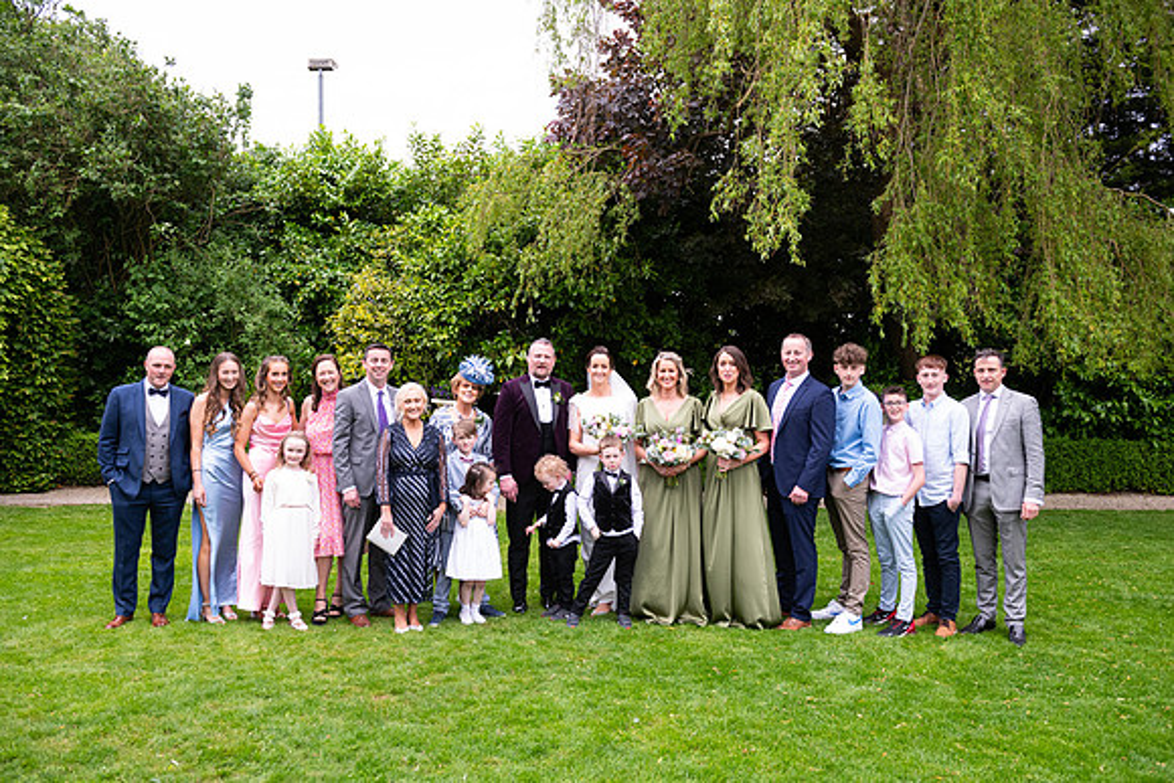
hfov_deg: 58.7
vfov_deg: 41.1
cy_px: 392
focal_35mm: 32
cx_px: 587
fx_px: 1044
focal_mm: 32
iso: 400
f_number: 5
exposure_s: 1/200
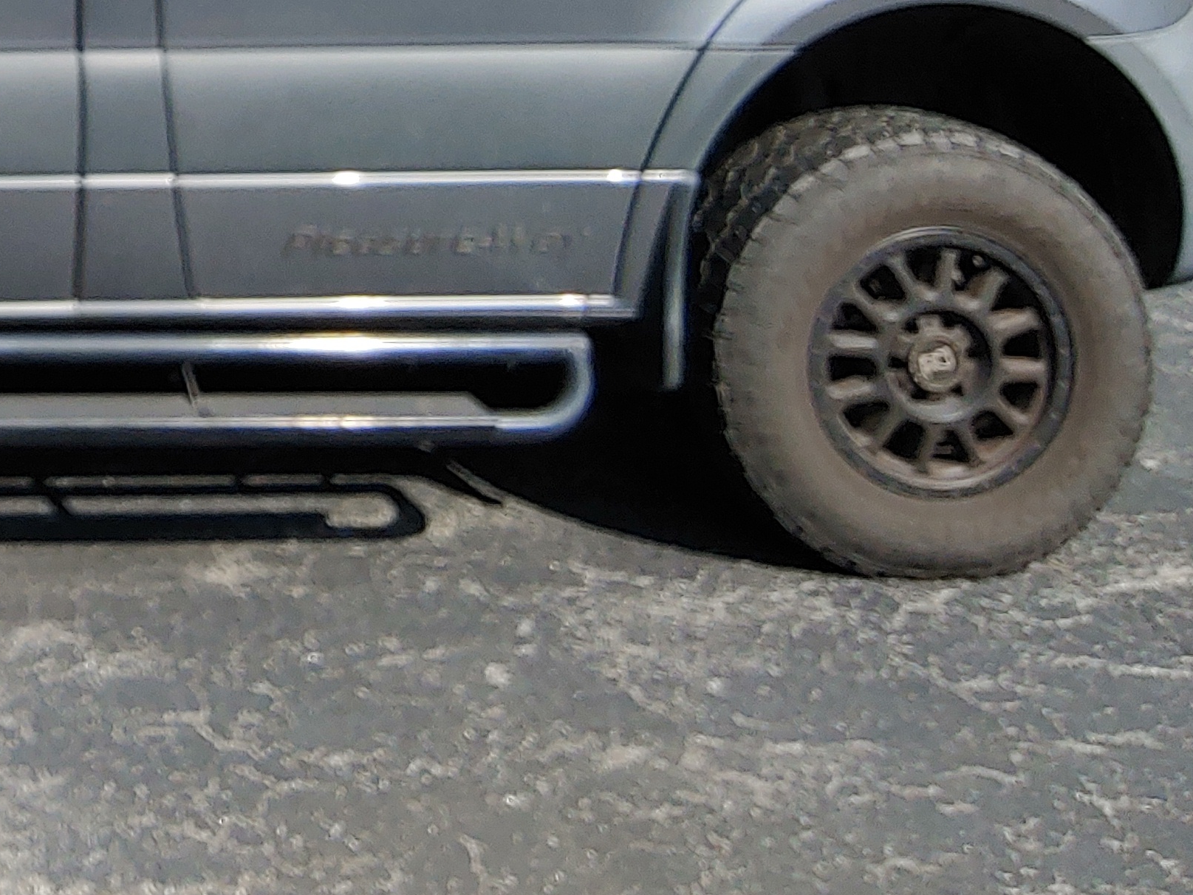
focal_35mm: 49
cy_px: -353
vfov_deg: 24.7
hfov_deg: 31.1
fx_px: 1689
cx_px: -324
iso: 50
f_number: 1.9
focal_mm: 2.18
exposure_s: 1/552
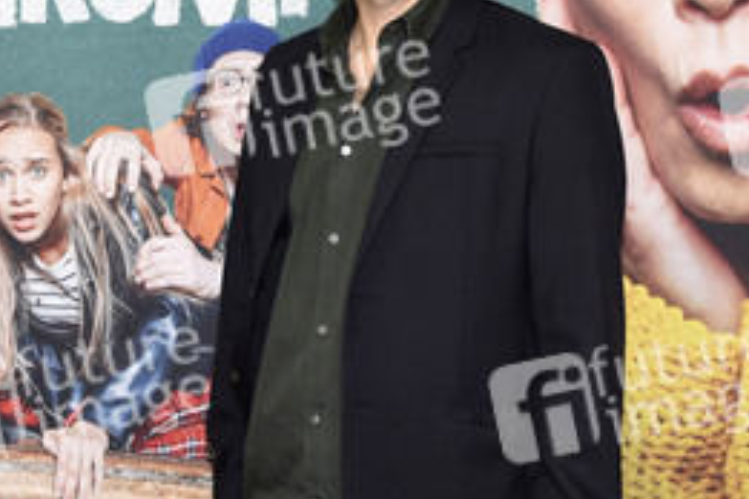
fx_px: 957
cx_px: 376
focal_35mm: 46
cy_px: 252
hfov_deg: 42.7
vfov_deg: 29.2
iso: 800
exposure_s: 1/125
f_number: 6.3
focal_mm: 30
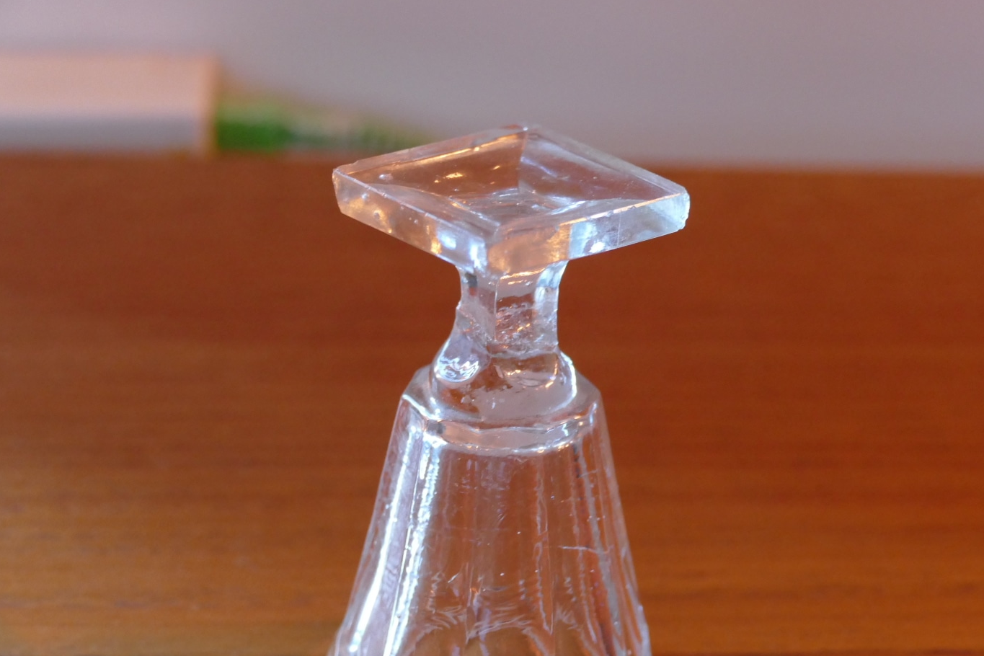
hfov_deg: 14.7
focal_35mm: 140
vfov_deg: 9.8
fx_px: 3826
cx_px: 546
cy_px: 373
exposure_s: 1/20
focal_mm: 43.05
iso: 1600
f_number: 3.9
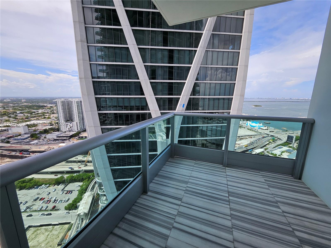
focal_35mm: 13
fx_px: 124
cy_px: 124
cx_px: 166
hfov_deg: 106.2
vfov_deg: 89.9
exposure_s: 1/1055
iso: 32
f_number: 2.2
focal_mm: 1.7
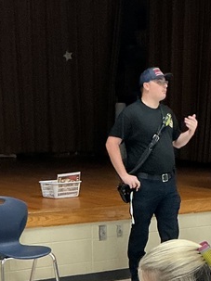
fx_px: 797
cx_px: 158
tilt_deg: -14.6
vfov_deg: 19.1
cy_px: 326
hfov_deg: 15.0
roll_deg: -2.0
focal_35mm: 98
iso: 80
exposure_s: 1/60
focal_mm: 3
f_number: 1.8
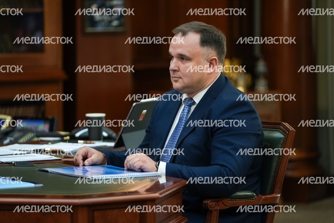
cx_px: 167
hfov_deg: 13.5
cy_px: 112
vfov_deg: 9.0
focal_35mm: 152
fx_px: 1411
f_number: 2.8
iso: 1000
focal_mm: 152
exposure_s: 1/160
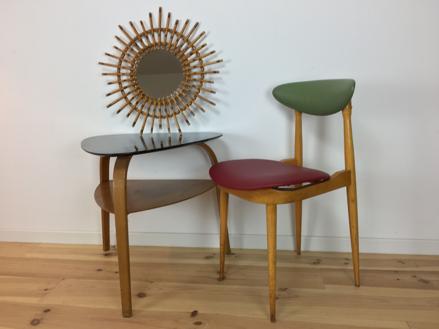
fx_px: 368
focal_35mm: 29
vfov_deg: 48.2
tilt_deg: -10.4
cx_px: 220
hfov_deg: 61.7
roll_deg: +2.2
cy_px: 164
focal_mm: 4.15
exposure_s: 1/33
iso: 32
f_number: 2.2
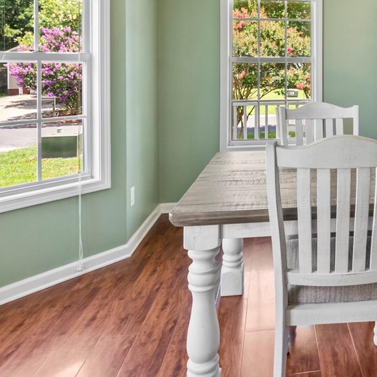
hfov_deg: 44.4
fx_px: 407
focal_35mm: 33
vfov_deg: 46.9
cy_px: 73
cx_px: 352
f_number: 9
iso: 1000
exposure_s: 1/20
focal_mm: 14
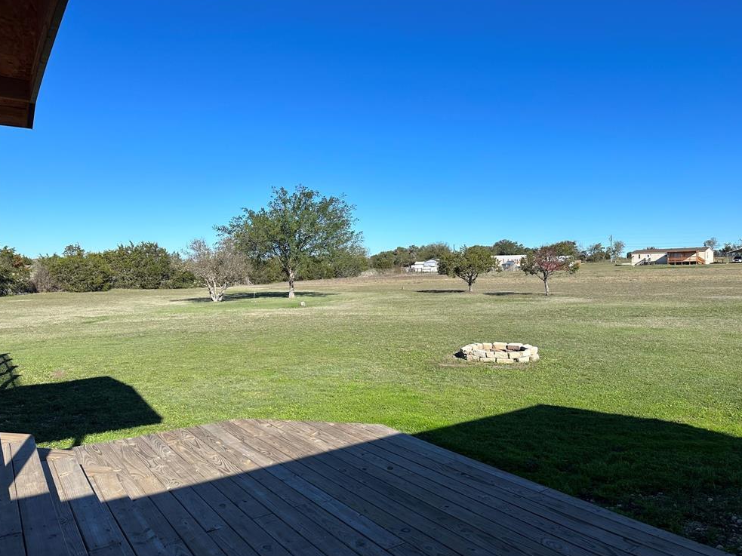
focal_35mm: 25
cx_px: 375
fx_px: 536
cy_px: 283
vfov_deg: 54.9
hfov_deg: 69.4
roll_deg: +0.8
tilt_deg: -1.1
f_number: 1.78
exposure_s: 1/5263
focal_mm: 6.86
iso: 80
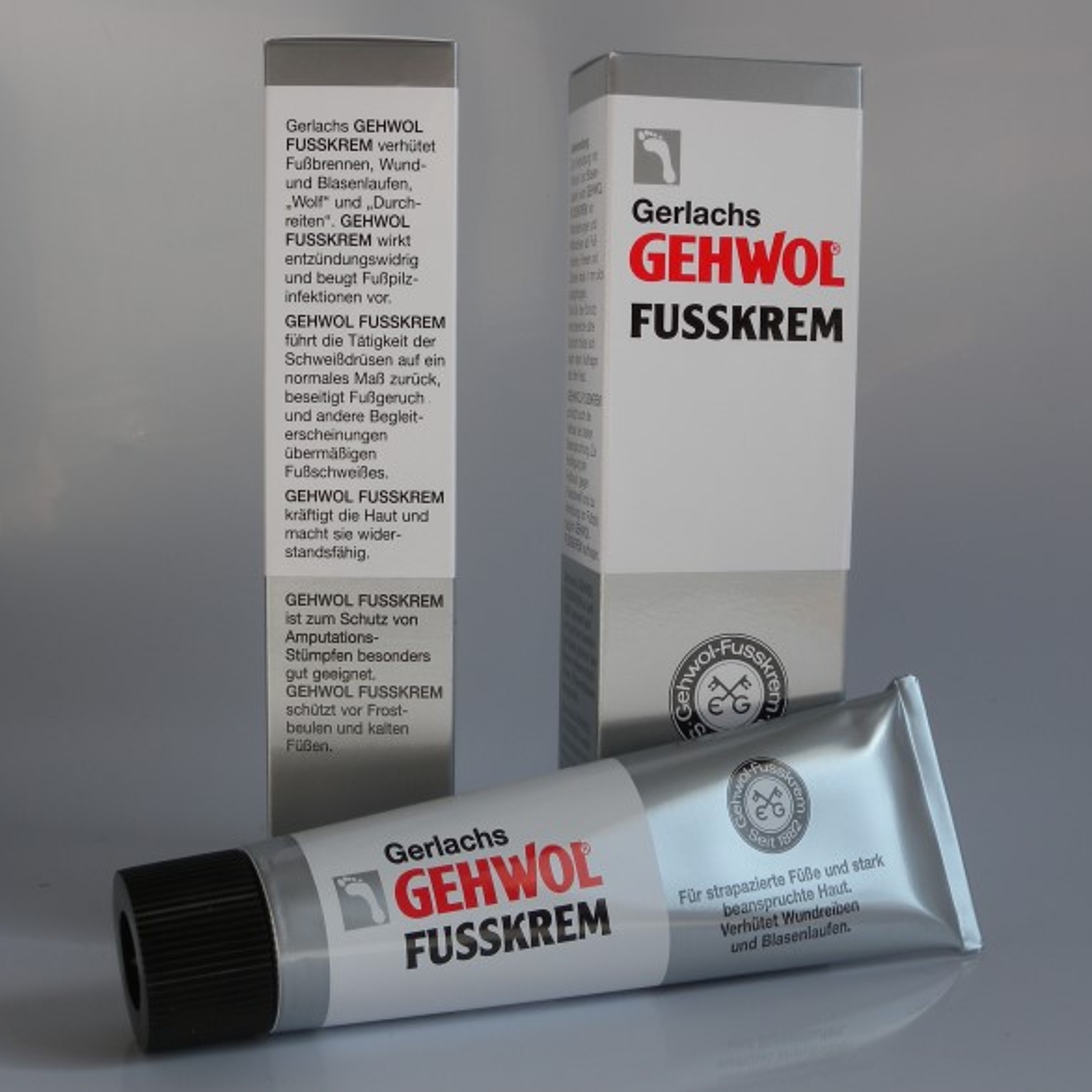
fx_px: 1463
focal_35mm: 41
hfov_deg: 40.9
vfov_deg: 40.9
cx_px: 550
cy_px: 544
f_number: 5
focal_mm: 7.3
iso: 64
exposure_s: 1/193
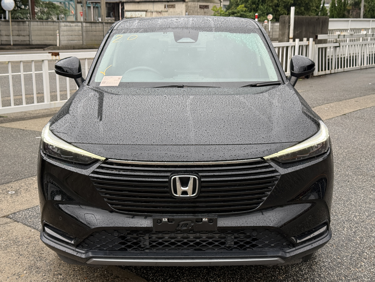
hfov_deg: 39.7
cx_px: 188
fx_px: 520
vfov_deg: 30.3
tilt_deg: -12.2
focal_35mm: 48
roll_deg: -0.3
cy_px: 141
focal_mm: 6.76
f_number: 1.78
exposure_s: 1/323
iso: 64
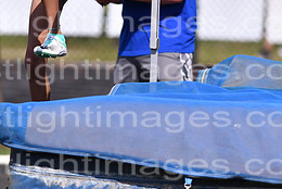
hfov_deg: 2.1
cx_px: 77
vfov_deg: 1.4
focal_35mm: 1003
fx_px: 7866
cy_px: 1
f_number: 4
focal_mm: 300
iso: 400
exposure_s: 1/8000
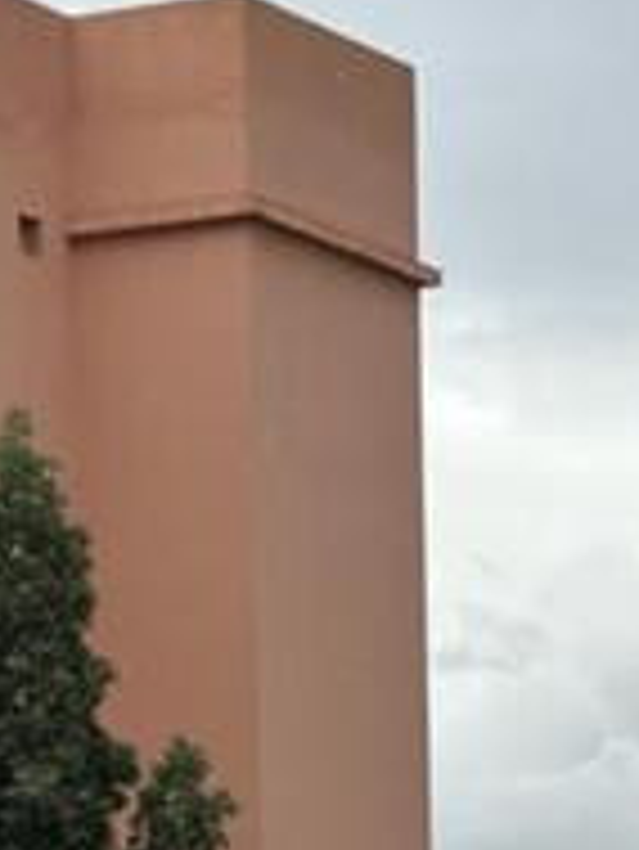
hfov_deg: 6.6
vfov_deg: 8.6
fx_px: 5433
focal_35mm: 221
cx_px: 1012
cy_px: 1455
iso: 80
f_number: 1.78
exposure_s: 1/2667
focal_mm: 6.86
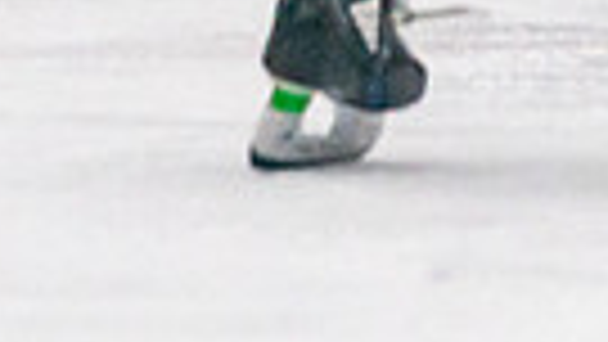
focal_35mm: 1703
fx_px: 27461
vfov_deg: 0.7
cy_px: -445
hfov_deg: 1.3
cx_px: -380
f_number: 2.8
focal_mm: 200
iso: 3200
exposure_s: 1/1250
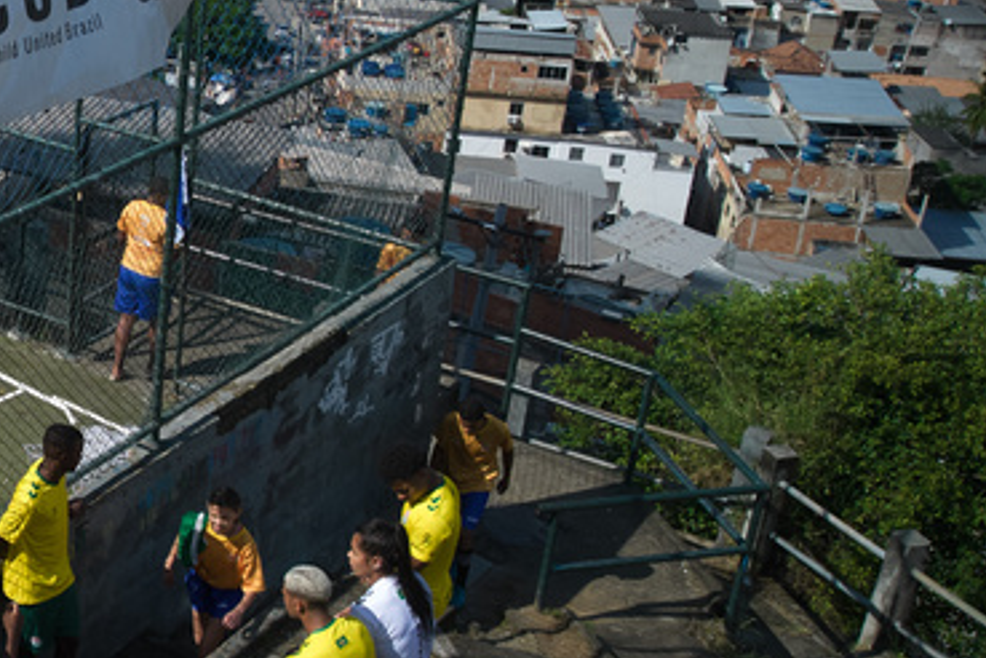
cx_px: -128
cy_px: 286
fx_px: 1671
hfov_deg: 29.3
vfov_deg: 22.2
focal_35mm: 61
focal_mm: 8.4
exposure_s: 1/2000
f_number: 2.8
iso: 100
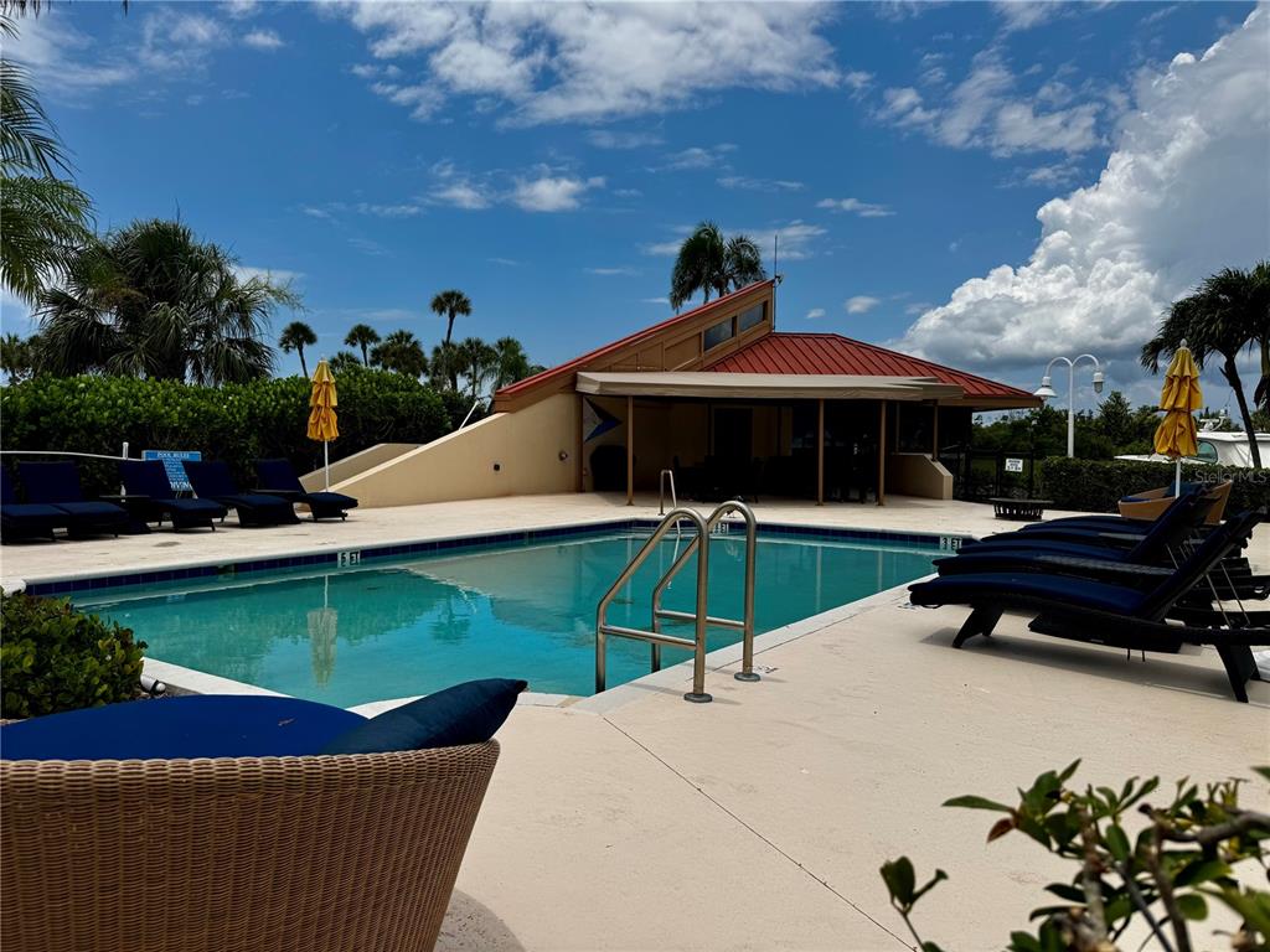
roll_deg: -0.7
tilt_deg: -2.8
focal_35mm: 24
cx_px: 635
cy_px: 476
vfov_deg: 56.8
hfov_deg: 71.6
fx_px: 881
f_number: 1.78
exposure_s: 1/10417
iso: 80
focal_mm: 6.76
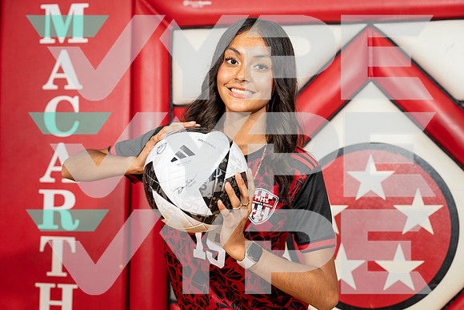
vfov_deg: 27.0
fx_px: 645
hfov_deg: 39.6
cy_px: 155
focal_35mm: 50
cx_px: 232
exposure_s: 1/250
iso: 1000
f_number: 4
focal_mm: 50
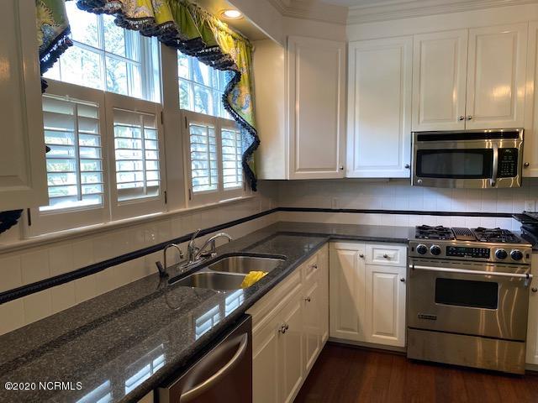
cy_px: 202
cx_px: 269
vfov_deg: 53.1
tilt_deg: -5.8
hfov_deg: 67.3
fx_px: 404
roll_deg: +0.1
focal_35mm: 26
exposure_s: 1/60
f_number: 1.8
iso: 80
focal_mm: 4.25
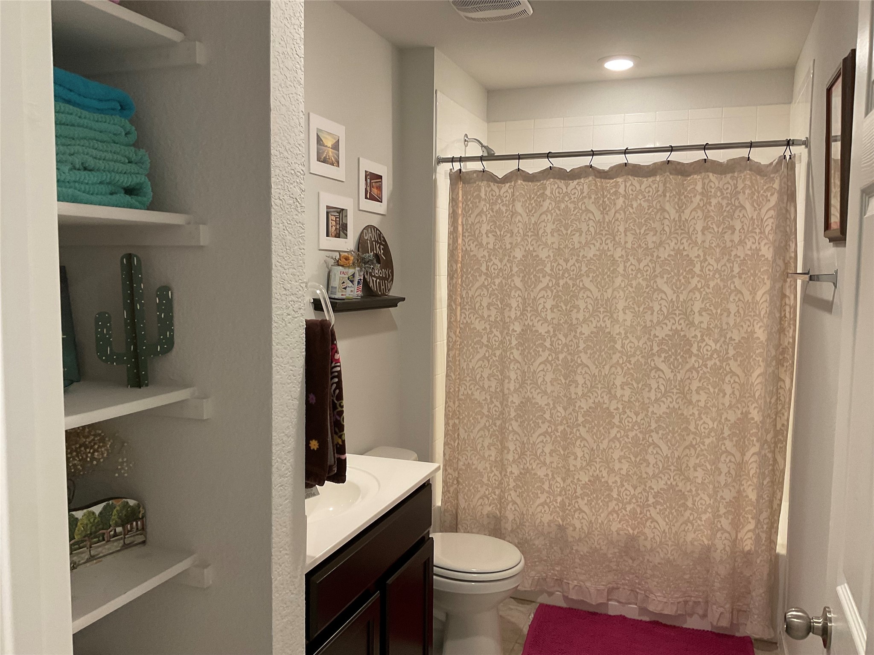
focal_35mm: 29
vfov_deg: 48.2
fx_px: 732
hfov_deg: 61.7
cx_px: 437
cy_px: 328
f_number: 1.8
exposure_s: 1/60
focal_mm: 3
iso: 80
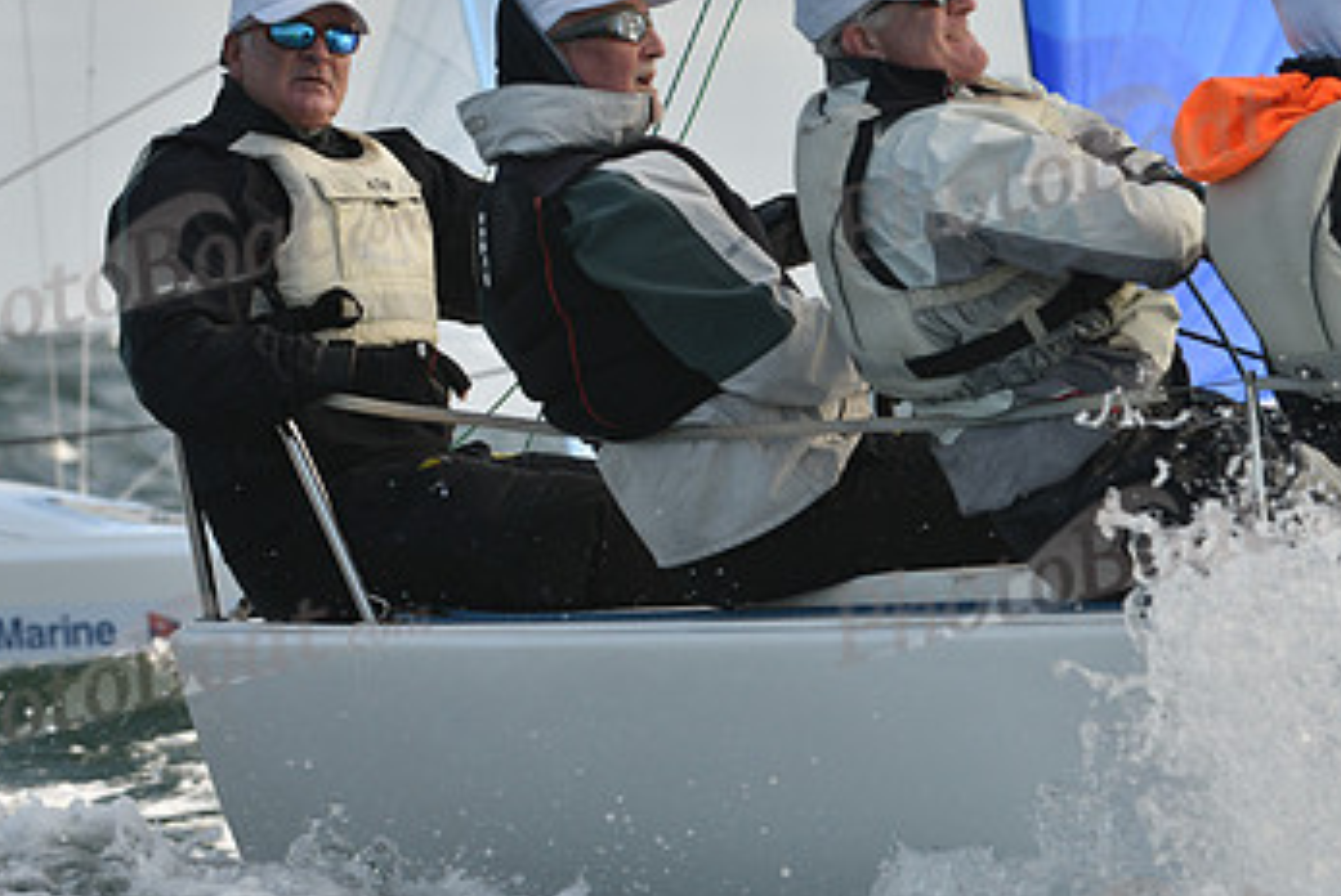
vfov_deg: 4.1
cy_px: 419
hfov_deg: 6.2
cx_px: 634
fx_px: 12452
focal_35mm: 334
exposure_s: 1/1000
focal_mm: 200
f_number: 7.1
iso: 320
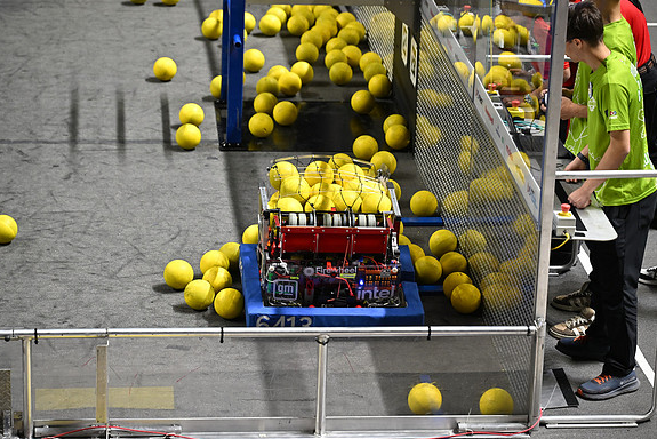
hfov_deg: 16.9
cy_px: 220
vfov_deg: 11.3
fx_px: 2209
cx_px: 327
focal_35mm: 121
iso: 1250
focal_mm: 120
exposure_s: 1/125
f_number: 4
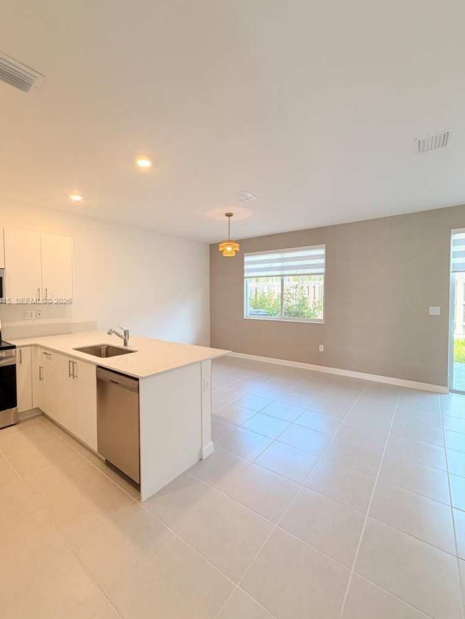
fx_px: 268
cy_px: 301
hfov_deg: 81.7
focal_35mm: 15
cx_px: 218
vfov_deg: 98.1
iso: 160
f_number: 2.2
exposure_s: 1/120
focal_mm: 2.22
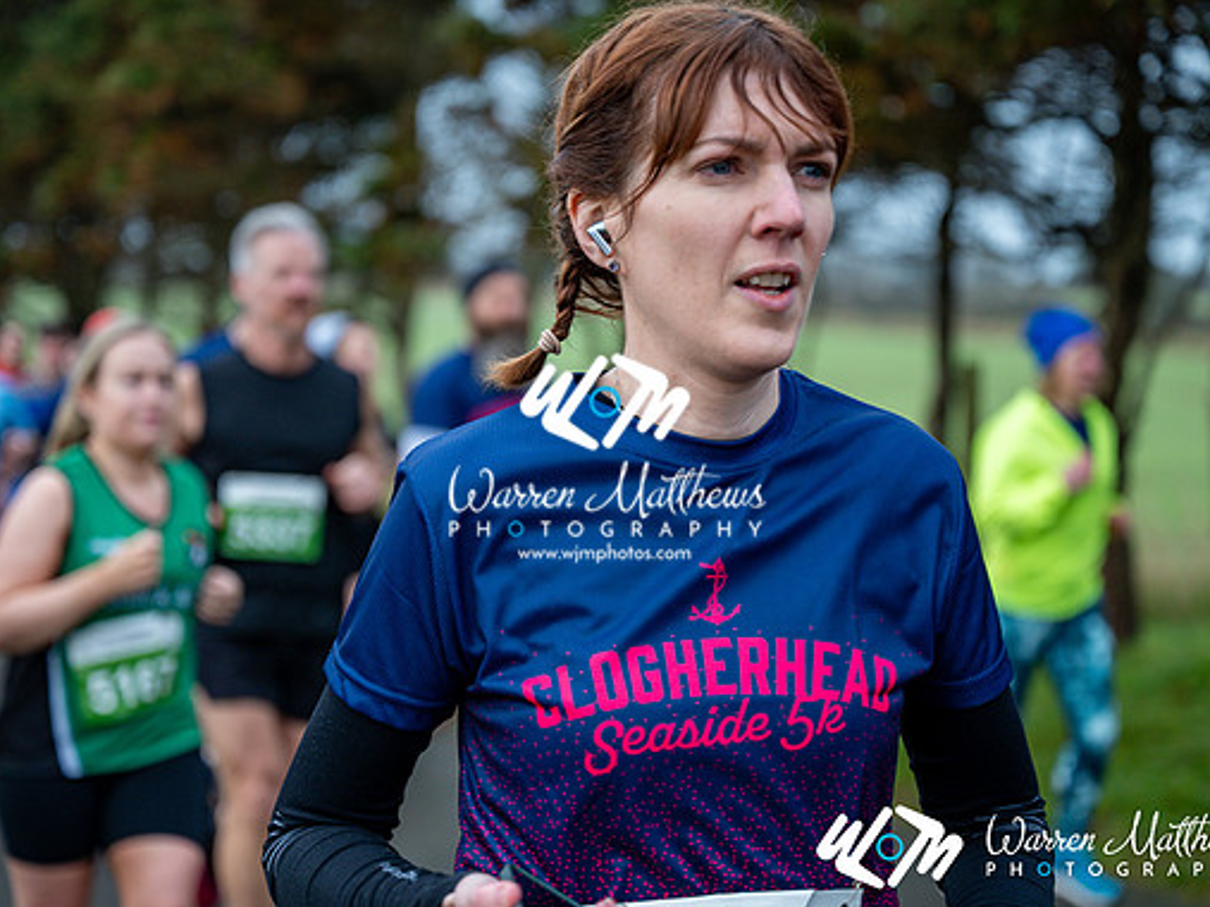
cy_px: 455
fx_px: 2691
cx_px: 604
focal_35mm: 77
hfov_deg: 25.3
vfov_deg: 19.1
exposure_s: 1/1250
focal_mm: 70
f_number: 2.8
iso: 450
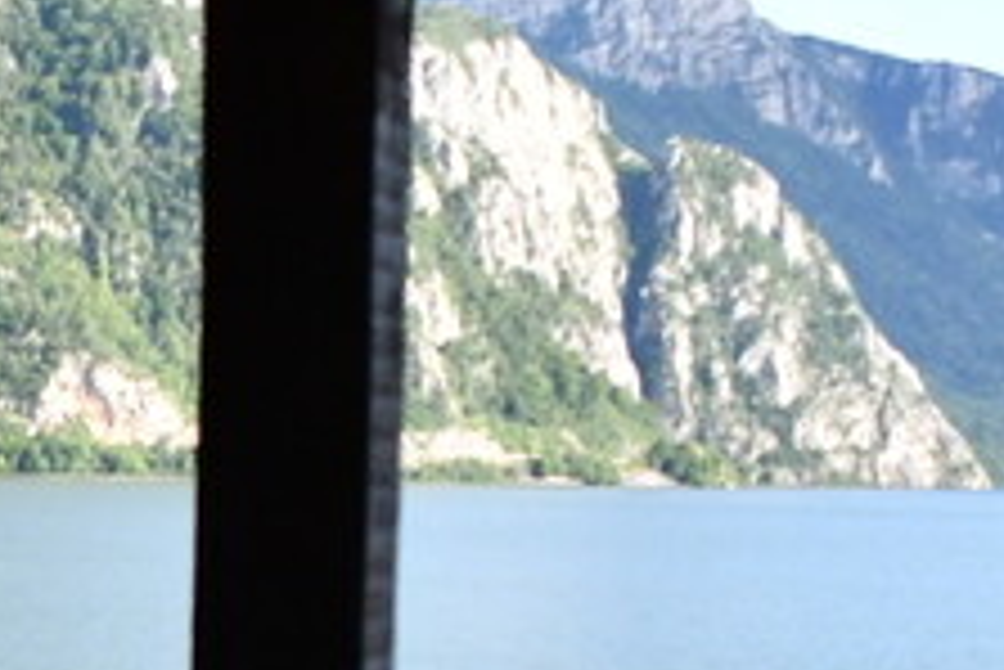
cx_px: -176
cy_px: 728
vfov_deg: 10.9
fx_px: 3460
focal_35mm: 124
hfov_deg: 15.9
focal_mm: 18
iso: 900
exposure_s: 1/4000
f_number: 3.5
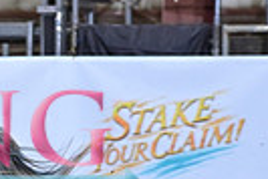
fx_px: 6506
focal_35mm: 873
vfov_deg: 1.6
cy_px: 182
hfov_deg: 2.4
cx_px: -258
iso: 2000
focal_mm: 200
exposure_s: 1/250
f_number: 4
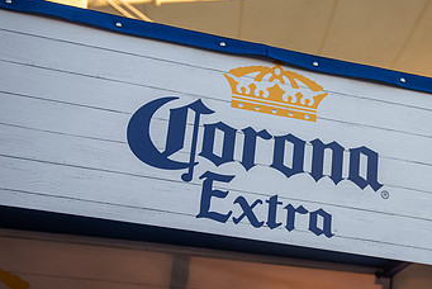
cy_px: 151
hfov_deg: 29.4
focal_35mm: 68
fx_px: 817
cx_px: 295
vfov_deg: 20.1
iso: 125
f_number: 2.8
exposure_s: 1/800
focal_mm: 40
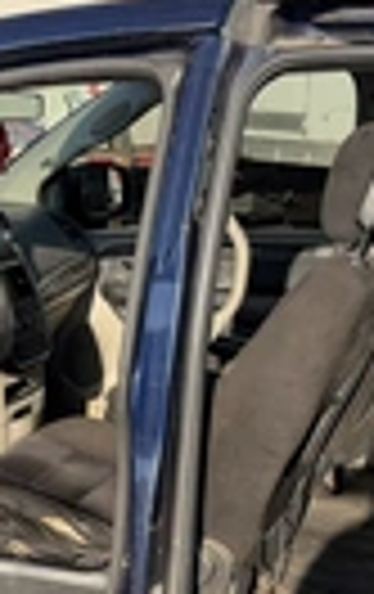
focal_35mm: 77
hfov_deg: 16.8
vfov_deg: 26.0
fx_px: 1250
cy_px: 526
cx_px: 41
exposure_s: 1/1522
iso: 100
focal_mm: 6.76
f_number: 1.78
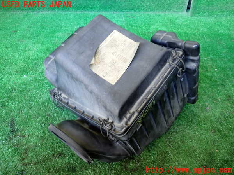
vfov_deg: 46.8
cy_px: 88
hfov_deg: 60.0
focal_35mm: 30
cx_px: 117
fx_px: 203
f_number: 2.3
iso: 250
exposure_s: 1/30
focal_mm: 5.4
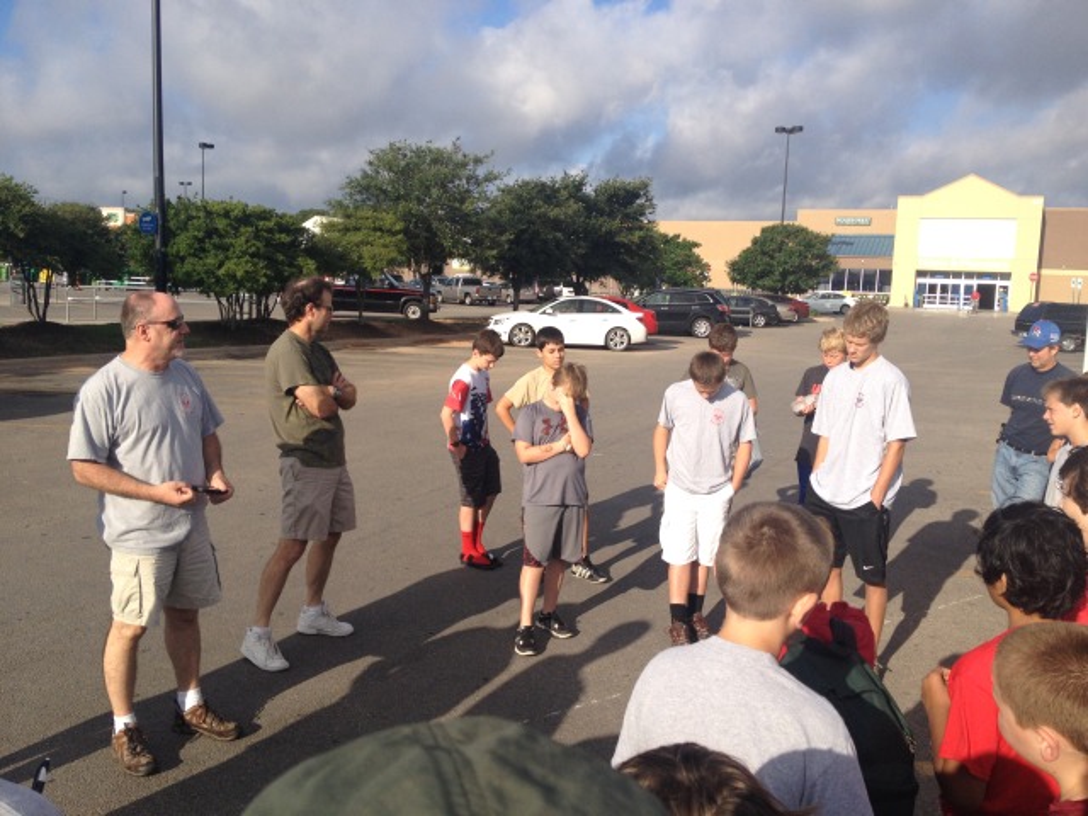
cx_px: 544
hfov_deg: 52.6
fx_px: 1100
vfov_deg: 40.7
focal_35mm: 35
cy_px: 408
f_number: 2.4
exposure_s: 1/1727
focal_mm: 4.28
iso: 50
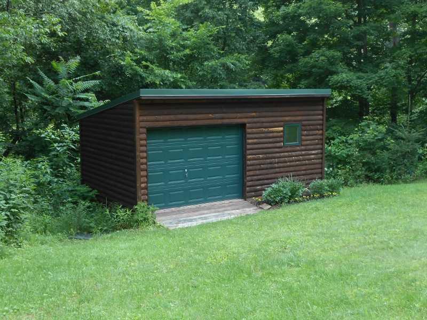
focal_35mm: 44
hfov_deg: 42.9
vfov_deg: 32.9
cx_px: 214
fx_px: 543
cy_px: 160
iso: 80
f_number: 4.5
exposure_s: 1/80
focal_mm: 7.8
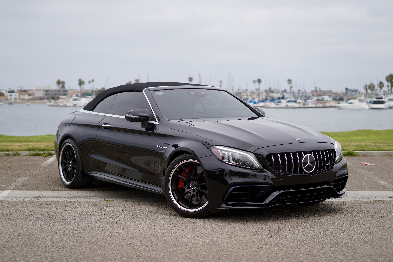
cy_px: 131
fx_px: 546
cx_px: 196
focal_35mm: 50
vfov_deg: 27.0
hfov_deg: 39.6
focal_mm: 50
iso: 100
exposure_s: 1/3200
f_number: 2
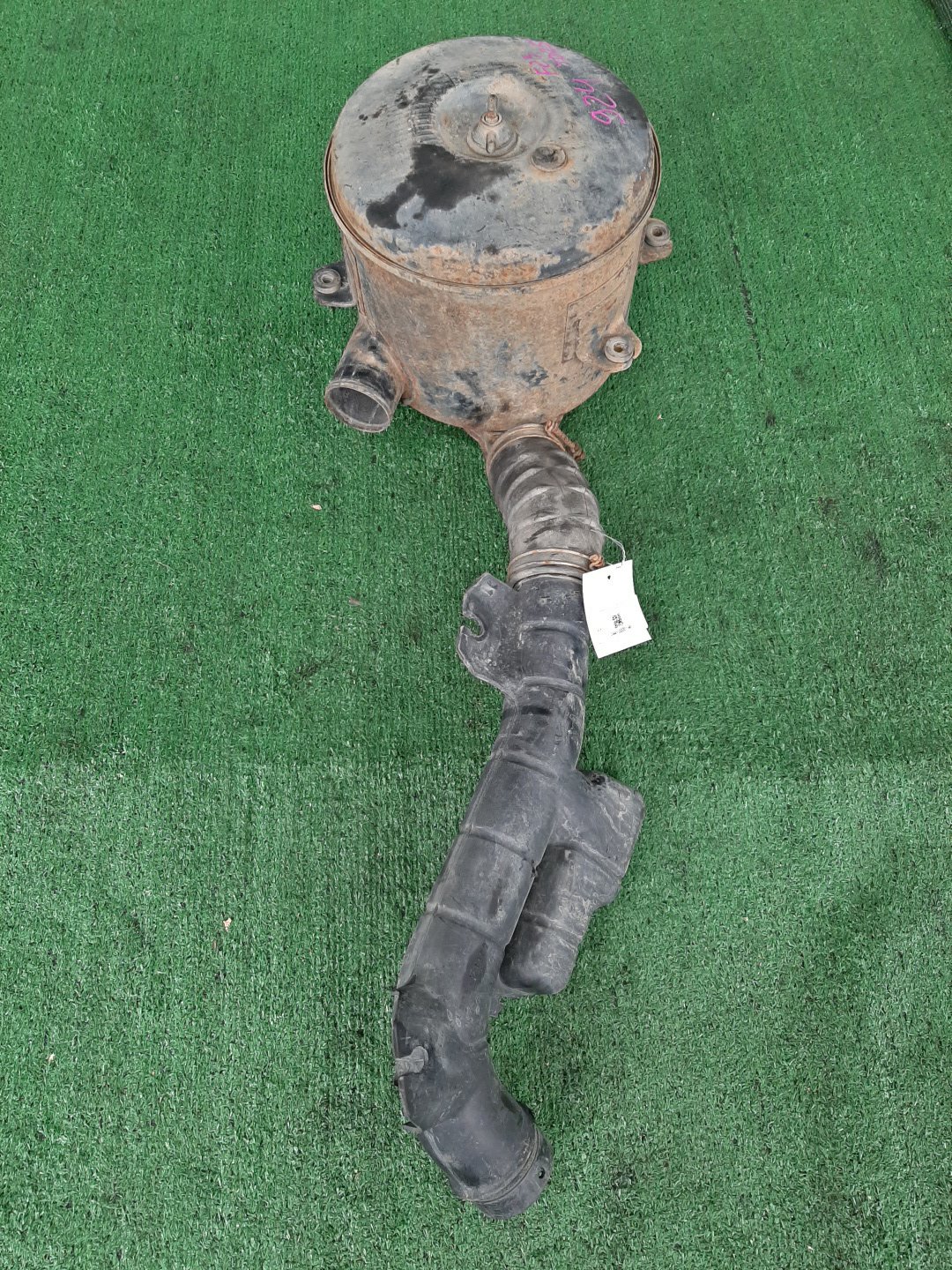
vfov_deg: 67.3
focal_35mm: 26
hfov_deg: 53.1
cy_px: 635
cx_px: 476
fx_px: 953
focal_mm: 3.93
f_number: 1.7
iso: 99
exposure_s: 1/50
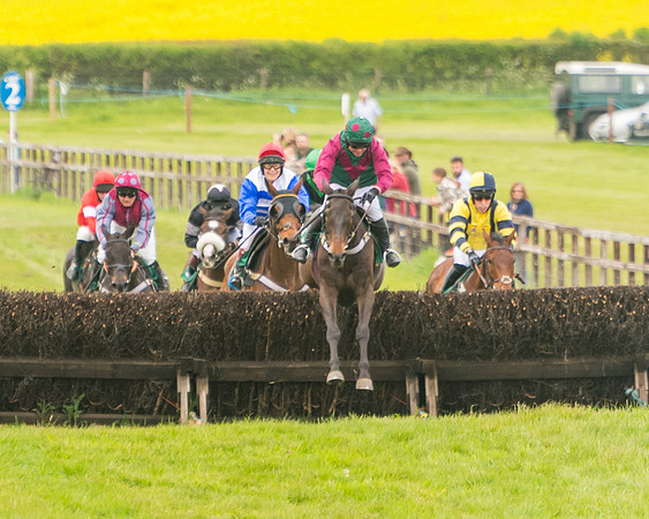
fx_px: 15558
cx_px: 272
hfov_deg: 2.4
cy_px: 164
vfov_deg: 1.9
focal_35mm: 810
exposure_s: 1/1250
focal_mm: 260
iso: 800
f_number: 4
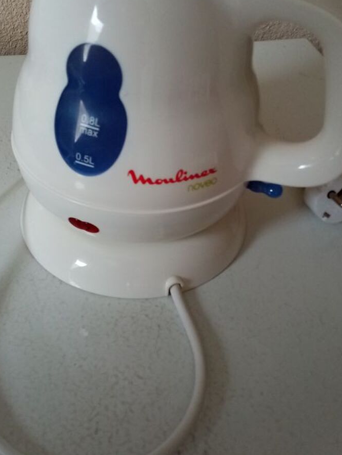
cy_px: 203
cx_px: 154
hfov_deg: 36.8
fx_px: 514
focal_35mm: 39
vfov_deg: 47.8
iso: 191
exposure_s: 1/33.3
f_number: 1.8
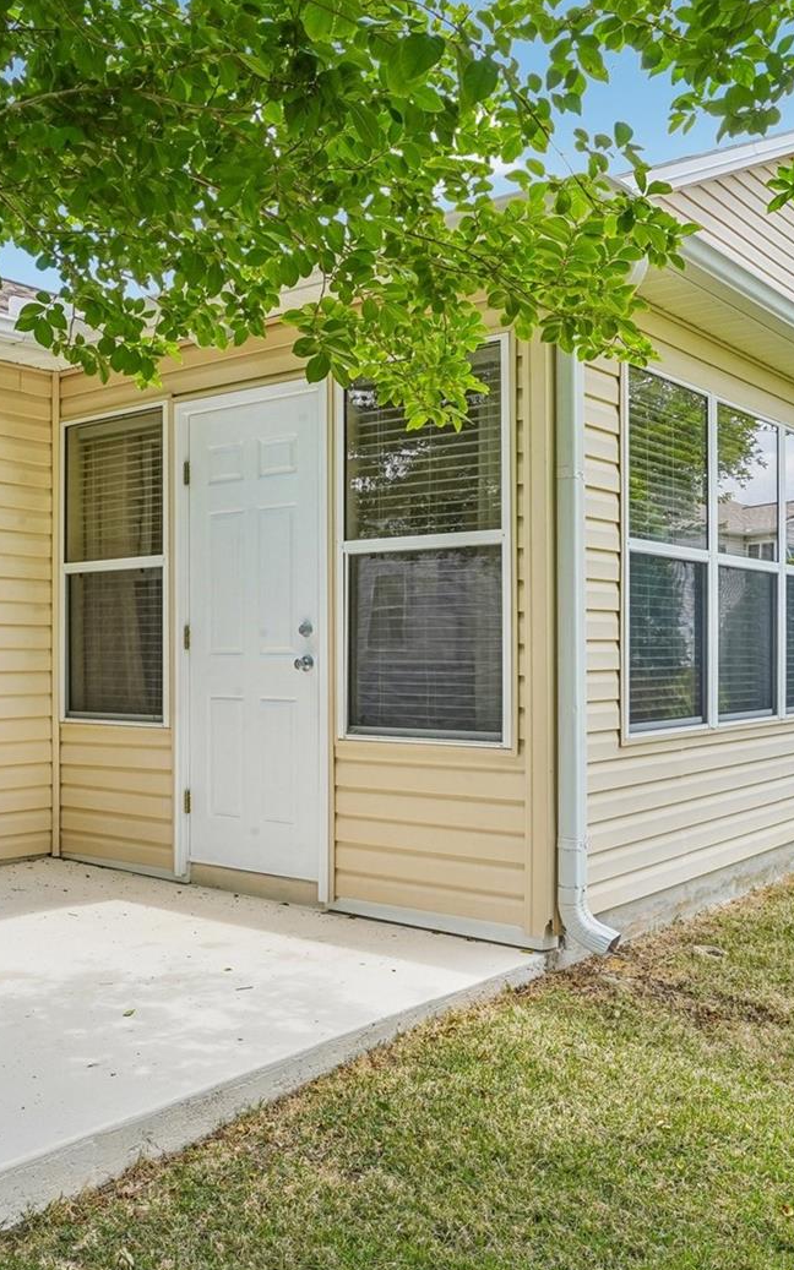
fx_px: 1143
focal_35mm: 33
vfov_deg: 58.1
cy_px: 643
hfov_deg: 38.0
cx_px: 279
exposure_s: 1/30
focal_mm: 21
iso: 250
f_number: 20
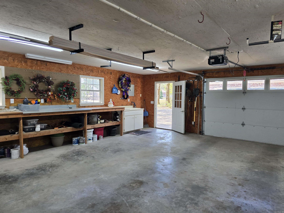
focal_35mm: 23
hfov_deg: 73.9
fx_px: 189
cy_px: 106
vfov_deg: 58.9
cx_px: 142
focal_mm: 6.3
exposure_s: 1/120
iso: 100
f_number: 1.7
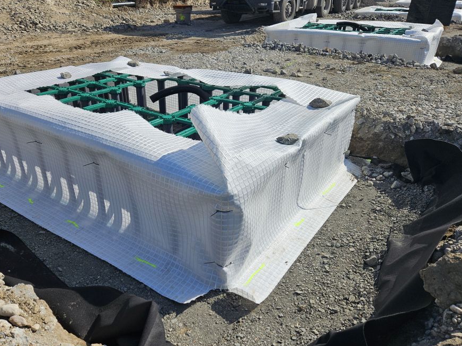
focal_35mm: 27
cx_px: 212
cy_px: 174
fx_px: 360
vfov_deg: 51.4
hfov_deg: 65.2
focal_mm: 5.4
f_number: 1.8
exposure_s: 1/4010
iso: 25
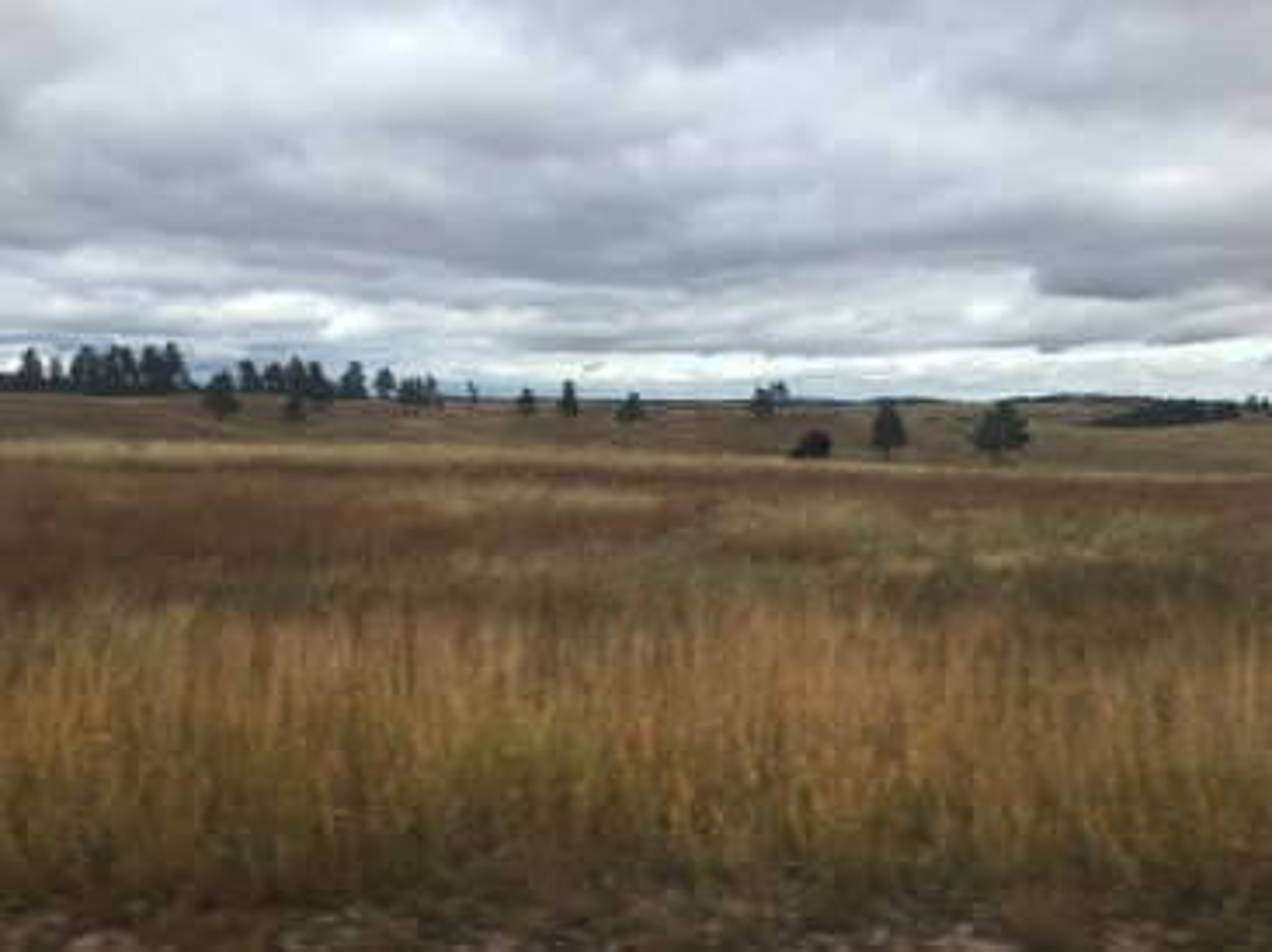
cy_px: 476
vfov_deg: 48.2
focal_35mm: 29
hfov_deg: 61.7
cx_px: 636
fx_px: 1065
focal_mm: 4.15
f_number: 2.2
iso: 25
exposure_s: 1/699
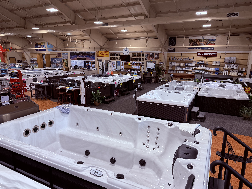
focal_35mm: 24
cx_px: 126
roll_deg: -1.3
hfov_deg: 71.6
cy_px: 94
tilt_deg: -12.8
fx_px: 175
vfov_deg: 56.8
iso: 64
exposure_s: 1/121
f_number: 1.78
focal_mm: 6.76
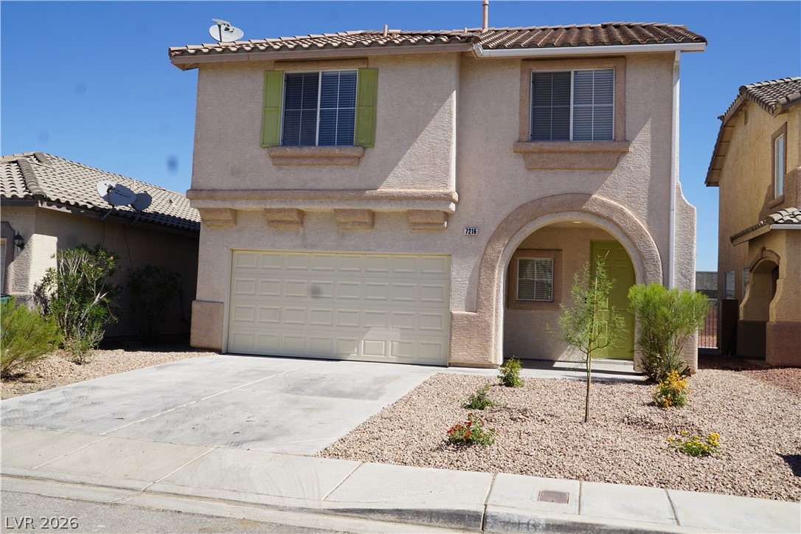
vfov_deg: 40.0
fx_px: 734
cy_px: 267
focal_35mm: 33
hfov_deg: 57.2
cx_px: 400
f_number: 10
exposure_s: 1/160
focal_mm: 22
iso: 100
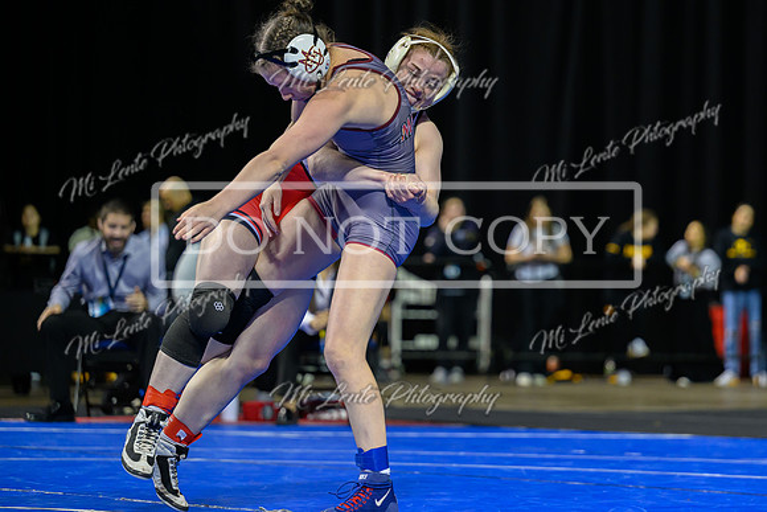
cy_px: 216
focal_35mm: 142
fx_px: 3031
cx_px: 455
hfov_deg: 14.4
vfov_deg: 9.6
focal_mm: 120
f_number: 2.8
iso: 2500
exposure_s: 1/800
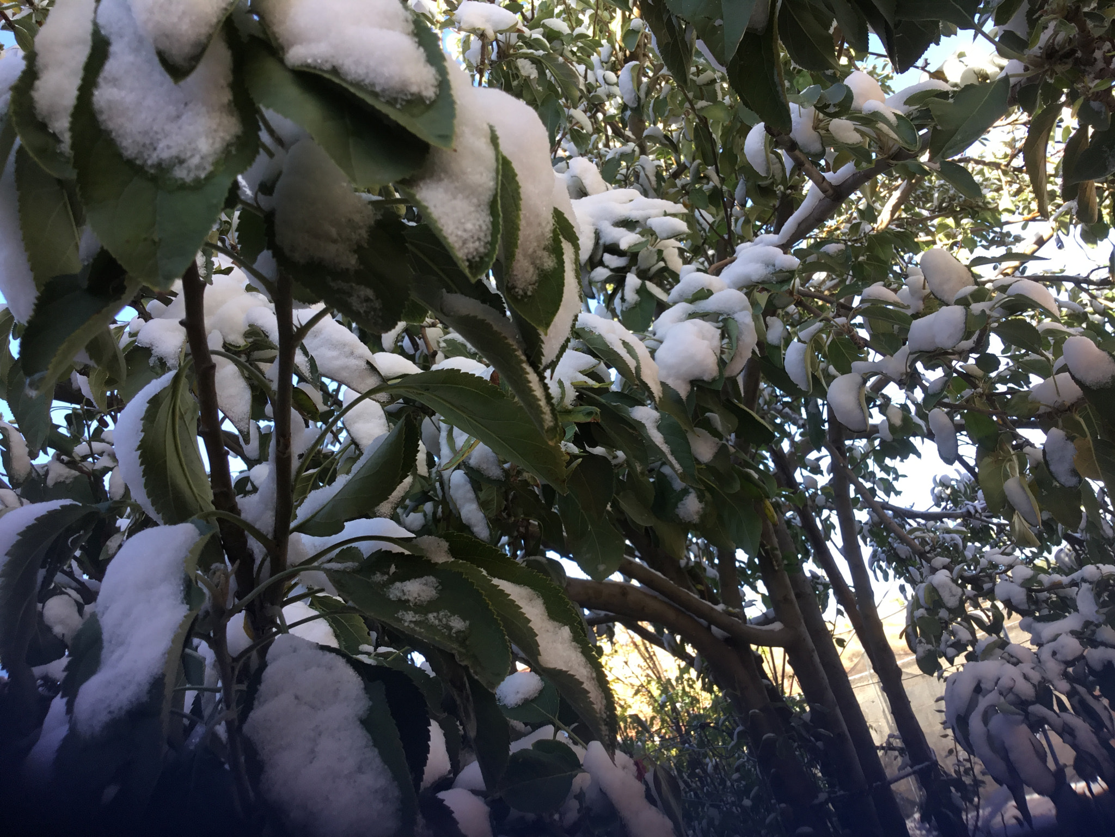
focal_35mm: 31
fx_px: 999
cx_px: 558
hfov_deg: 58.4
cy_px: 418
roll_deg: +18.7
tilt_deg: +23.3
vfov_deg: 45.4
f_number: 2.4
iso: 25
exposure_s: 1/137
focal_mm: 3.3
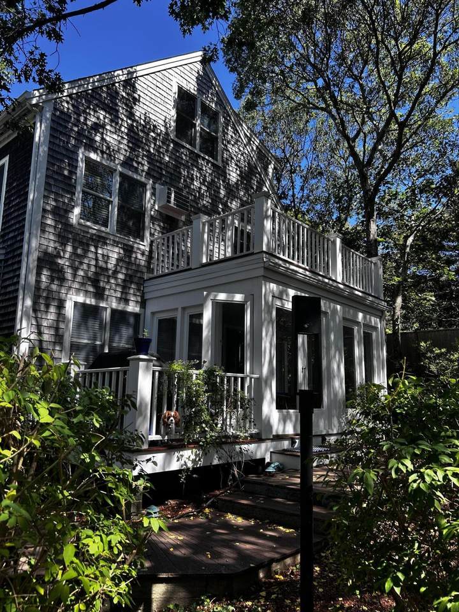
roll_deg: -1.0
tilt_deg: +10.8
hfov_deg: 53.1
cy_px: 306
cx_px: 230
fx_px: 460
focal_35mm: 26
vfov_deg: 67.3
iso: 50
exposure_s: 1/808
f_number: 1.5
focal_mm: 5.7
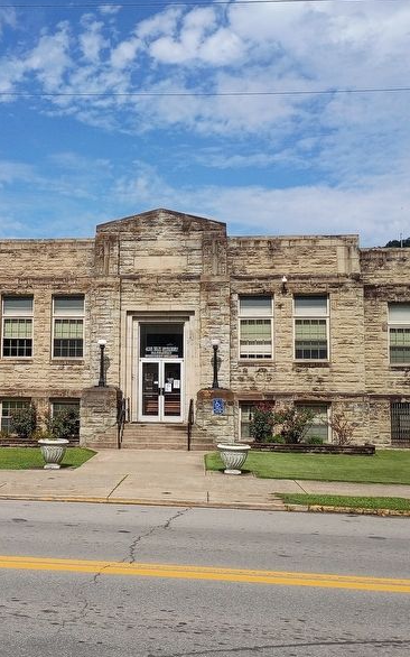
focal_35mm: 42
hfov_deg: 30.1
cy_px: 332
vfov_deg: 47.2
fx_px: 751
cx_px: 105
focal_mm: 4.27
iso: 104
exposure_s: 1/1730
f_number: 1.8
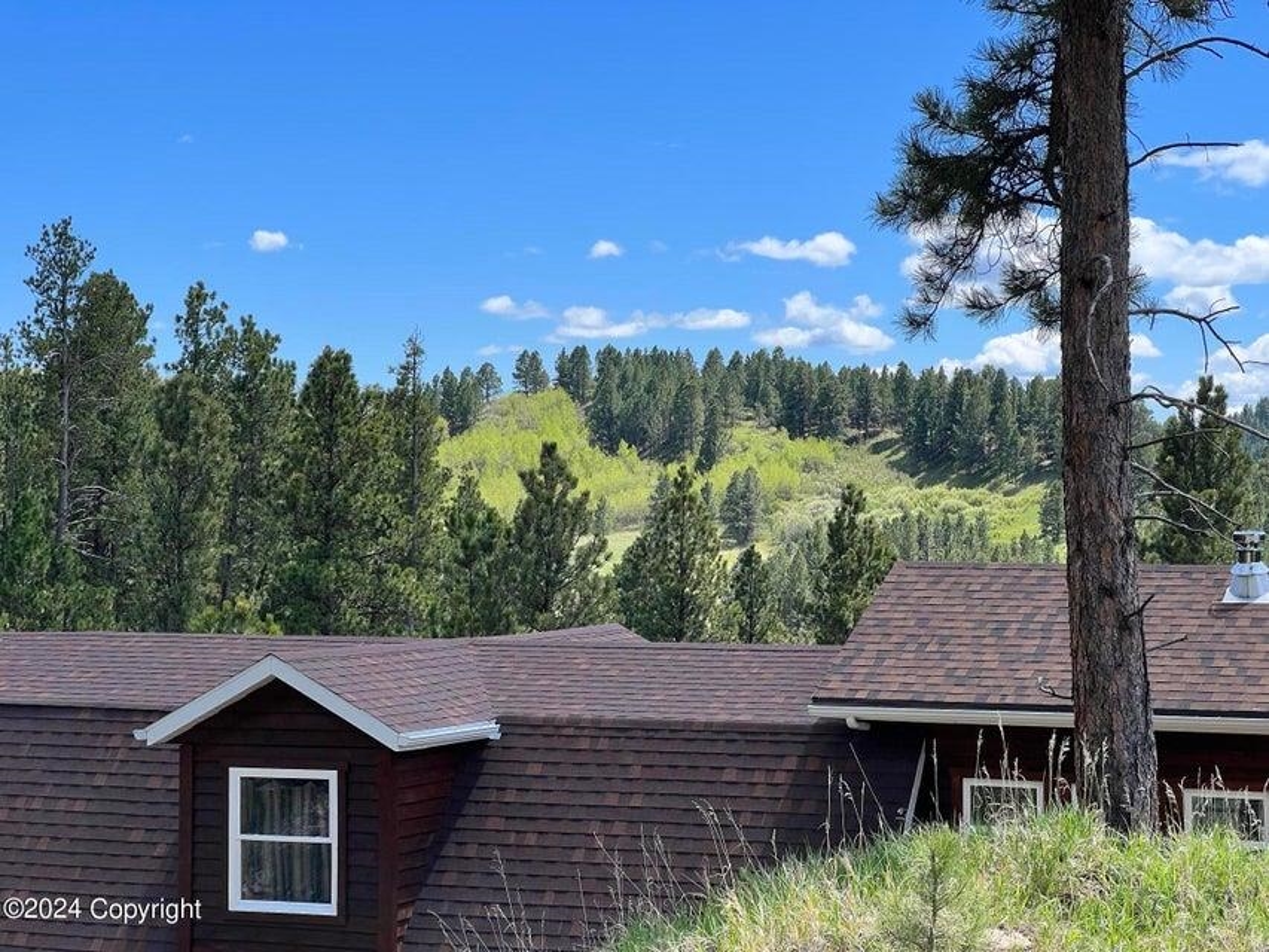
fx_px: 2823
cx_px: 634
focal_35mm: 77
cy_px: 476
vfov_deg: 19.1
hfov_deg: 25.3
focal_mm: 9
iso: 32
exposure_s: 1/539
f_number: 2.8
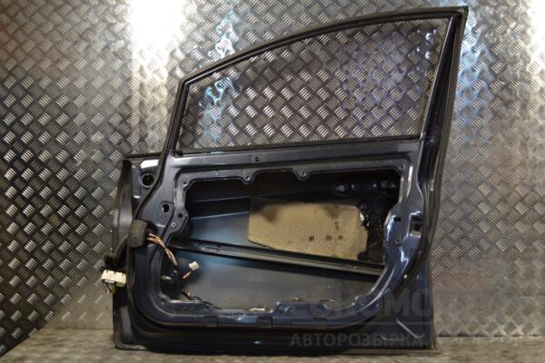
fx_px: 636
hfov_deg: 46.4
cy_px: 182
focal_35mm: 42
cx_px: 272
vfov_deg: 31.9
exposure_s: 1/40
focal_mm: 28
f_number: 4.5
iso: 100
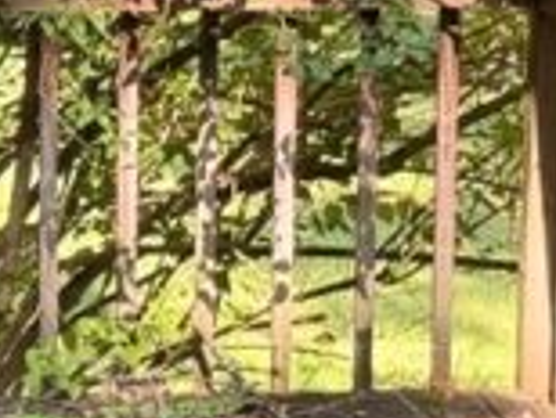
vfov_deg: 6.0
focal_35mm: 249
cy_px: 285
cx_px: -130
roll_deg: +0.4
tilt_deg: -8.8
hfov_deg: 7.9
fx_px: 4006
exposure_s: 1/248
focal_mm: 6.76
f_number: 1.78
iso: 80
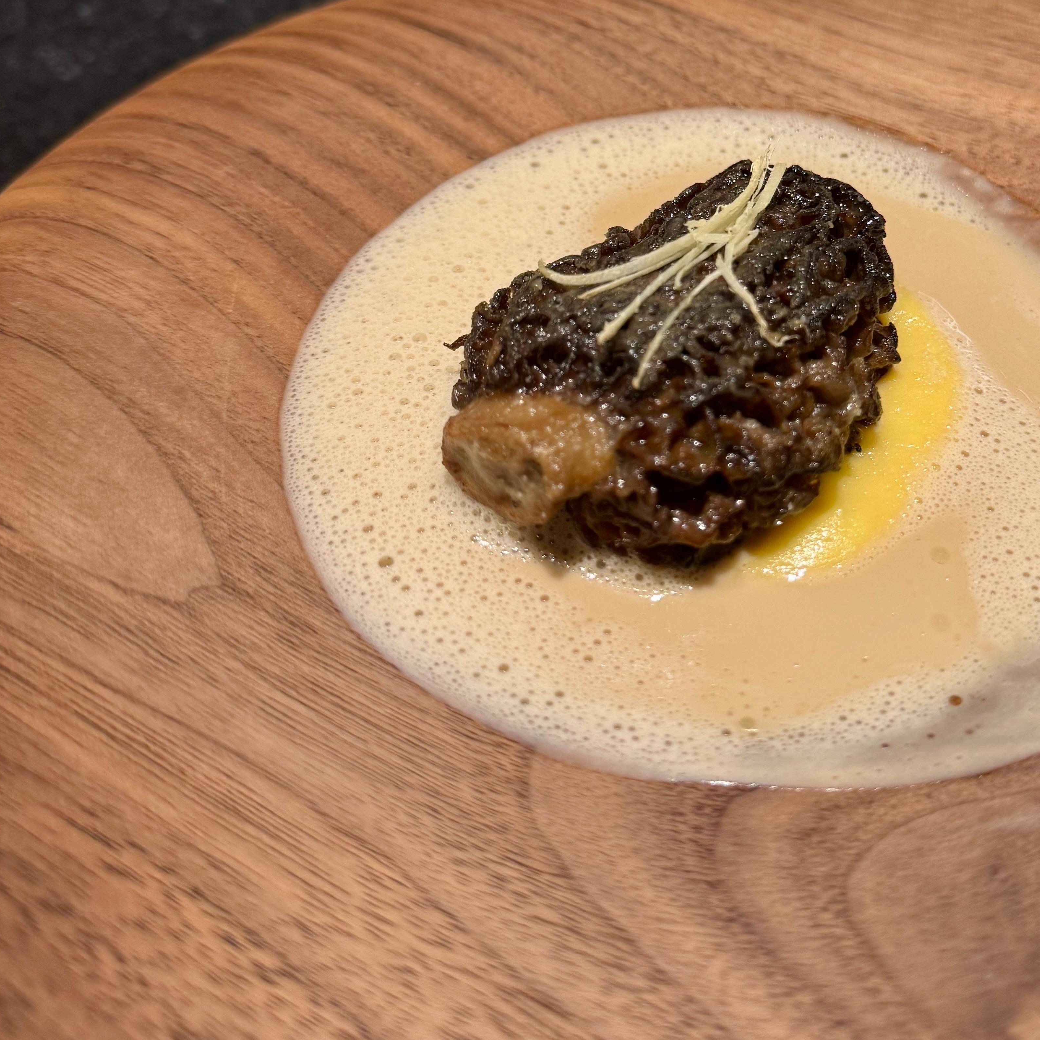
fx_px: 1292
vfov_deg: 43.0
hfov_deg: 43.2
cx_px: 695
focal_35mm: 38
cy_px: 315
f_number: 1.78
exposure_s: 1/100
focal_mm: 6.76
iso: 125
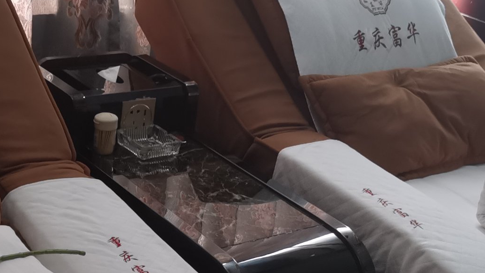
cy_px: 240
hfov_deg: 27.1
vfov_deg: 15.3
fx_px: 1003
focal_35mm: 78
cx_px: 186
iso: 500
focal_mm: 5.58
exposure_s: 1/33.3
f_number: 1.8
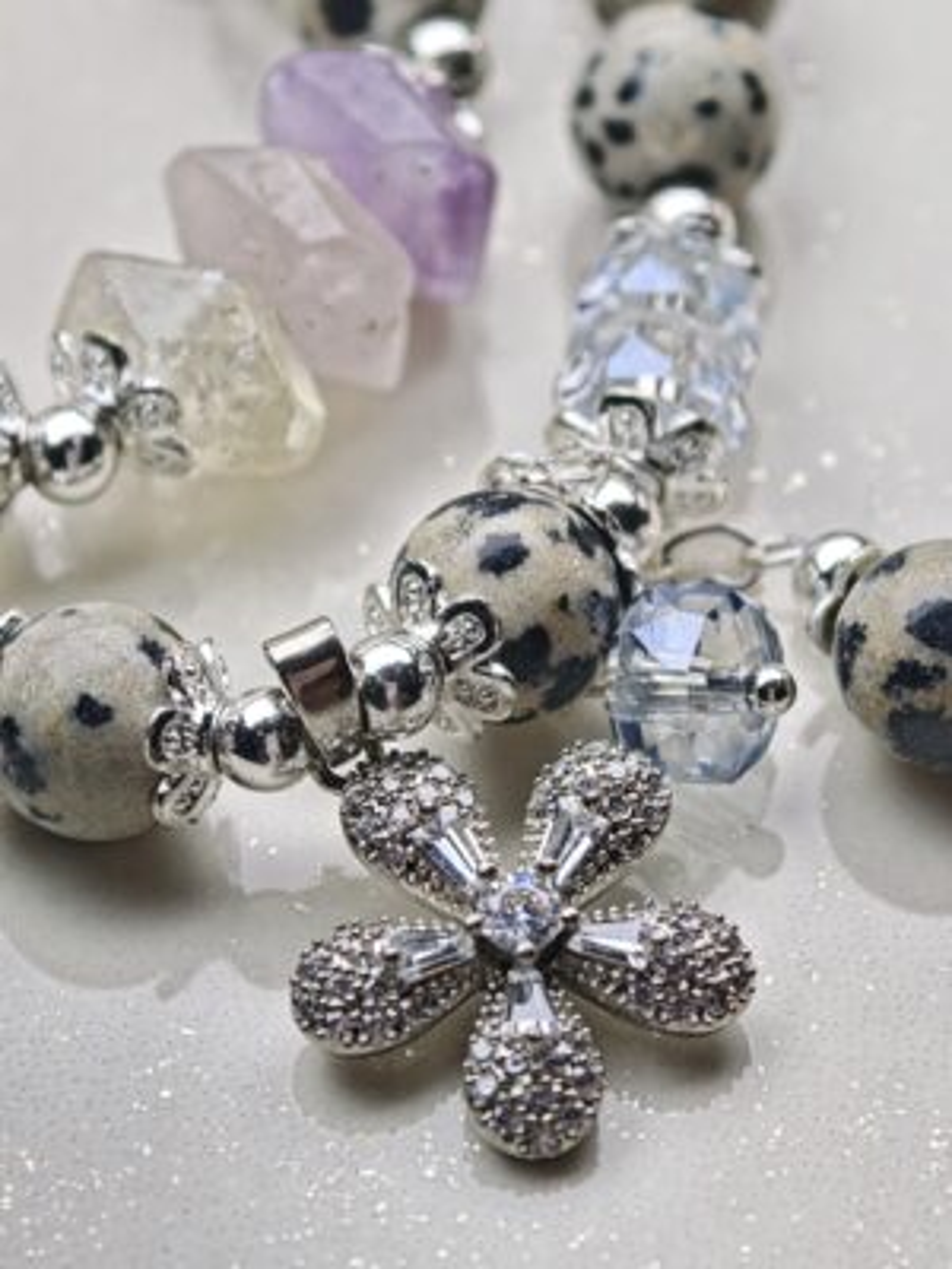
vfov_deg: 12.0
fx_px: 6050
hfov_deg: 9.0
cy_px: 634
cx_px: 476
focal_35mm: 165
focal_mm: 16.53
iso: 100
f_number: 2.1
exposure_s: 1/200
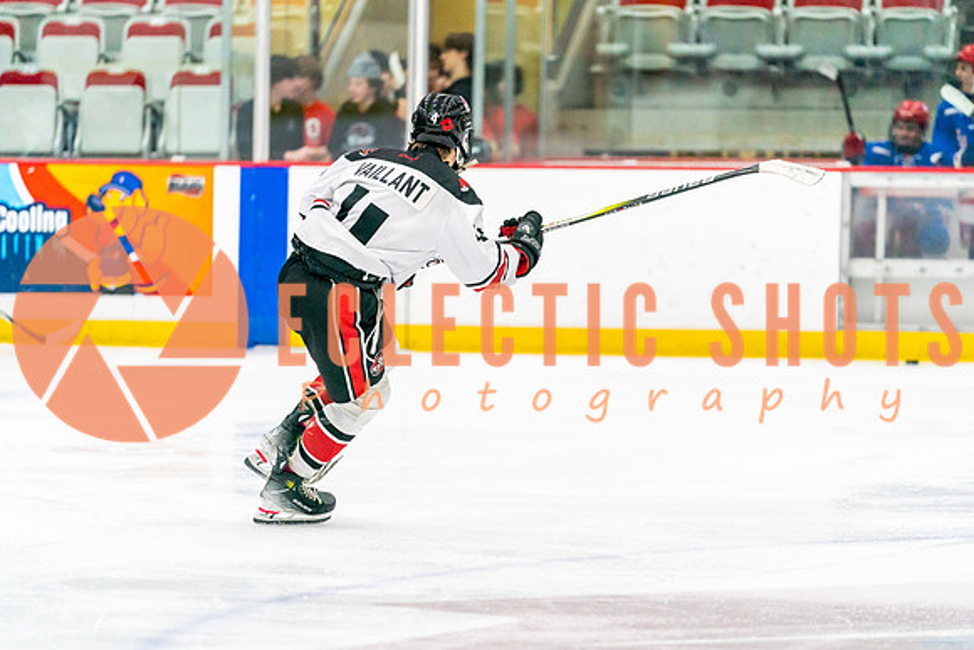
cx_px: 487
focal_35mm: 200
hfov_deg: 10.3
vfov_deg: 6.9
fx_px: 5412
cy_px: 325
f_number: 2.8
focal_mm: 200
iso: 3200
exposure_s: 1/1250
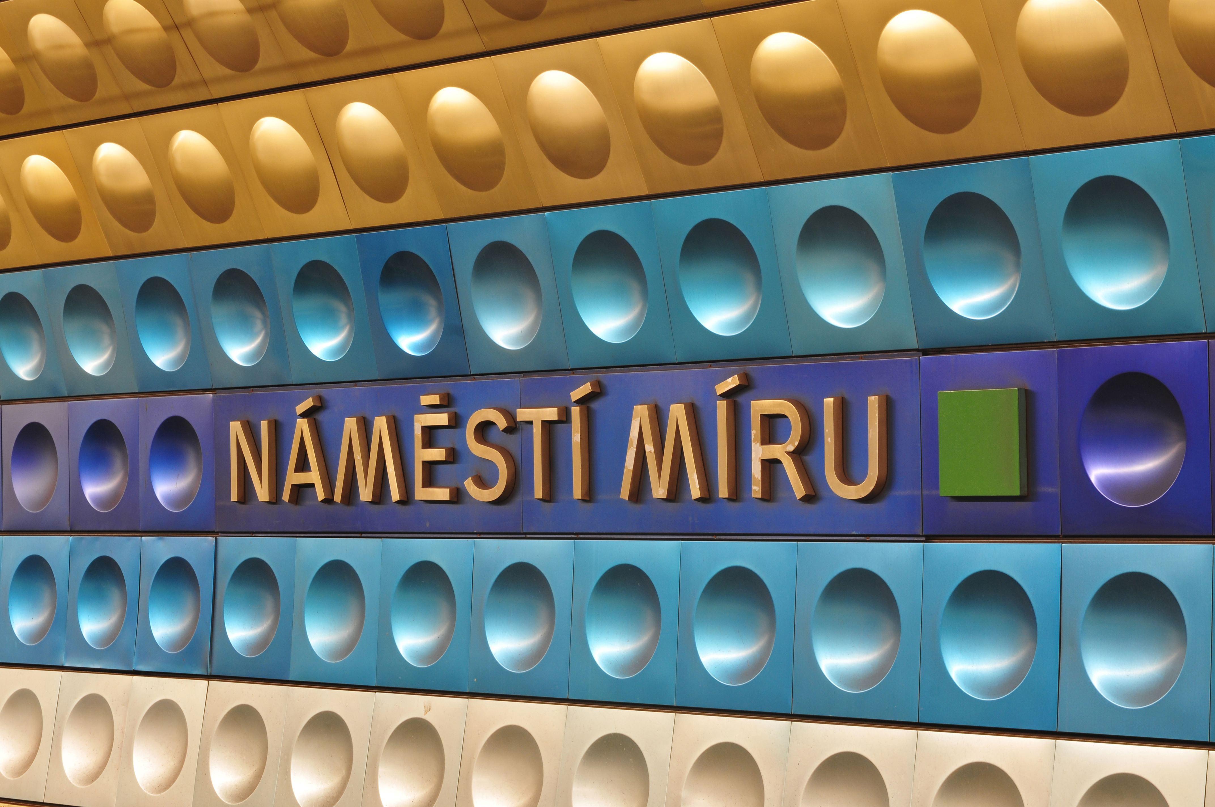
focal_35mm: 93
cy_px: 404
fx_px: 3135
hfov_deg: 21.9
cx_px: 608
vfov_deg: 14.7
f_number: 11
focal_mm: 62
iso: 200
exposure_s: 5
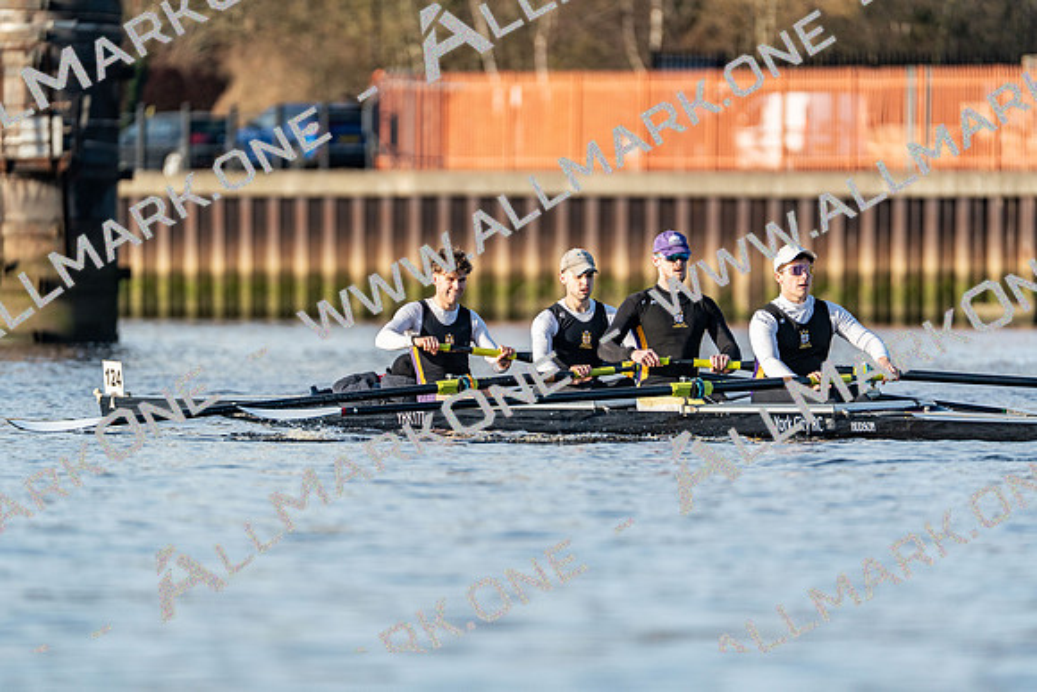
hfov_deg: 3.4
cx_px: 518
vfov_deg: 2.3
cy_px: 346
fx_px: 17287
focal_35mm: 600
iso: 800
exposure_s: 1/2000
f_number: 6.3
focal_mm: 600
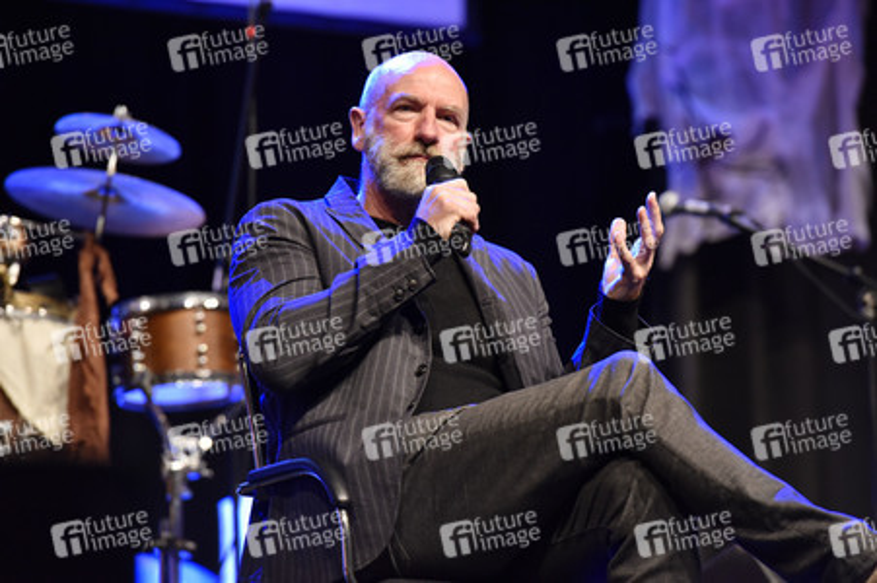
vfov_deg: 6.9
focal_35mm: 200
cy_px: 292
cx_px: 438
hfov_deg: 10.3
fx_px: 4869
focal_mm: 200
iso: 2500
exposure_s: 1/160
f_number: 4.5
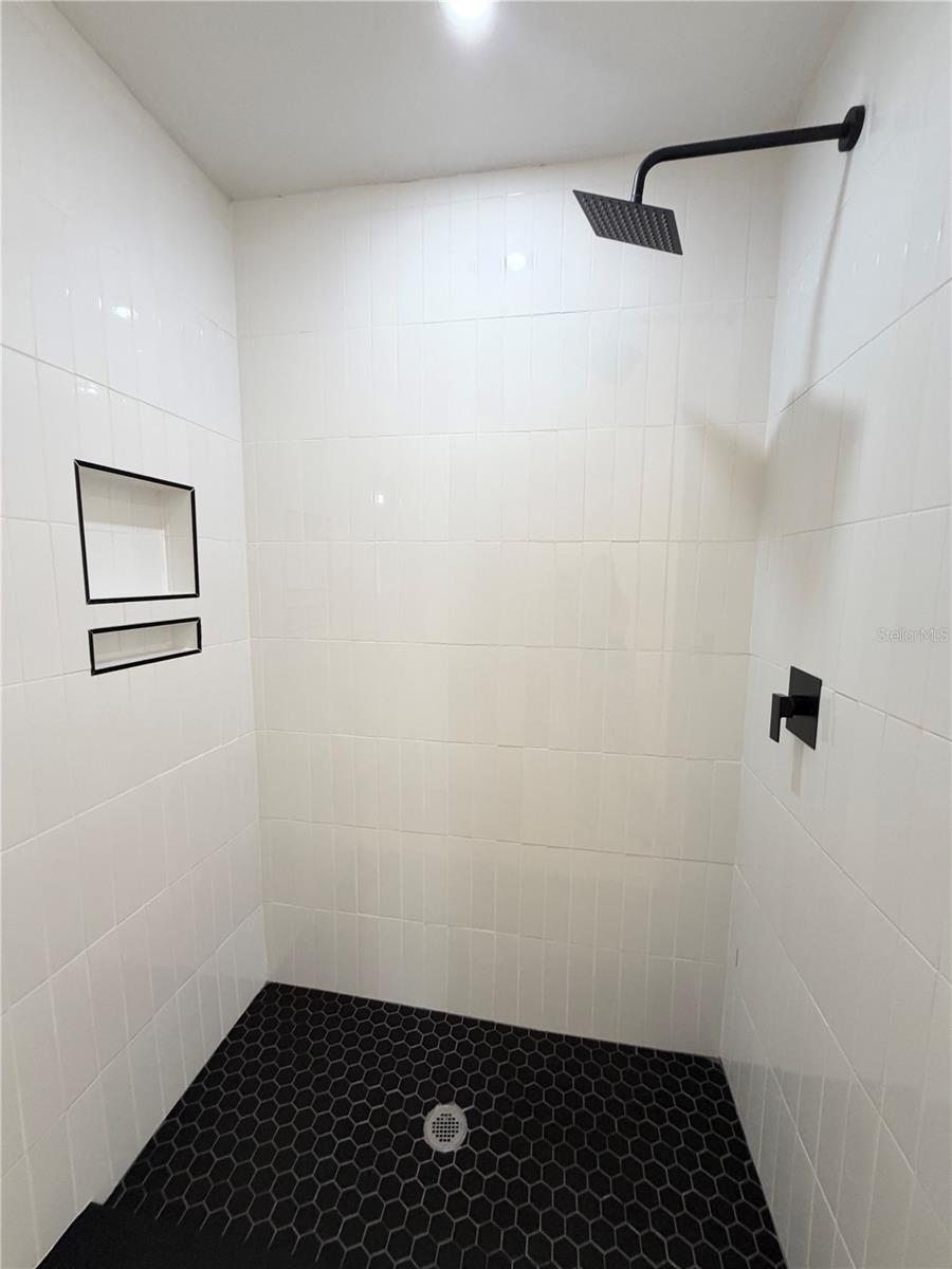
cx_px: 476
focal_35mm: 14
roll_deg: -1.5
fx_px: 513
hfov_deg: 85.7
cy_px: 634
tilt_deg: -5.6
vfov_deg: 102.1
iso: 200
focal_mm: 2.22
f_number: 2.2
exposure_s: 1/120
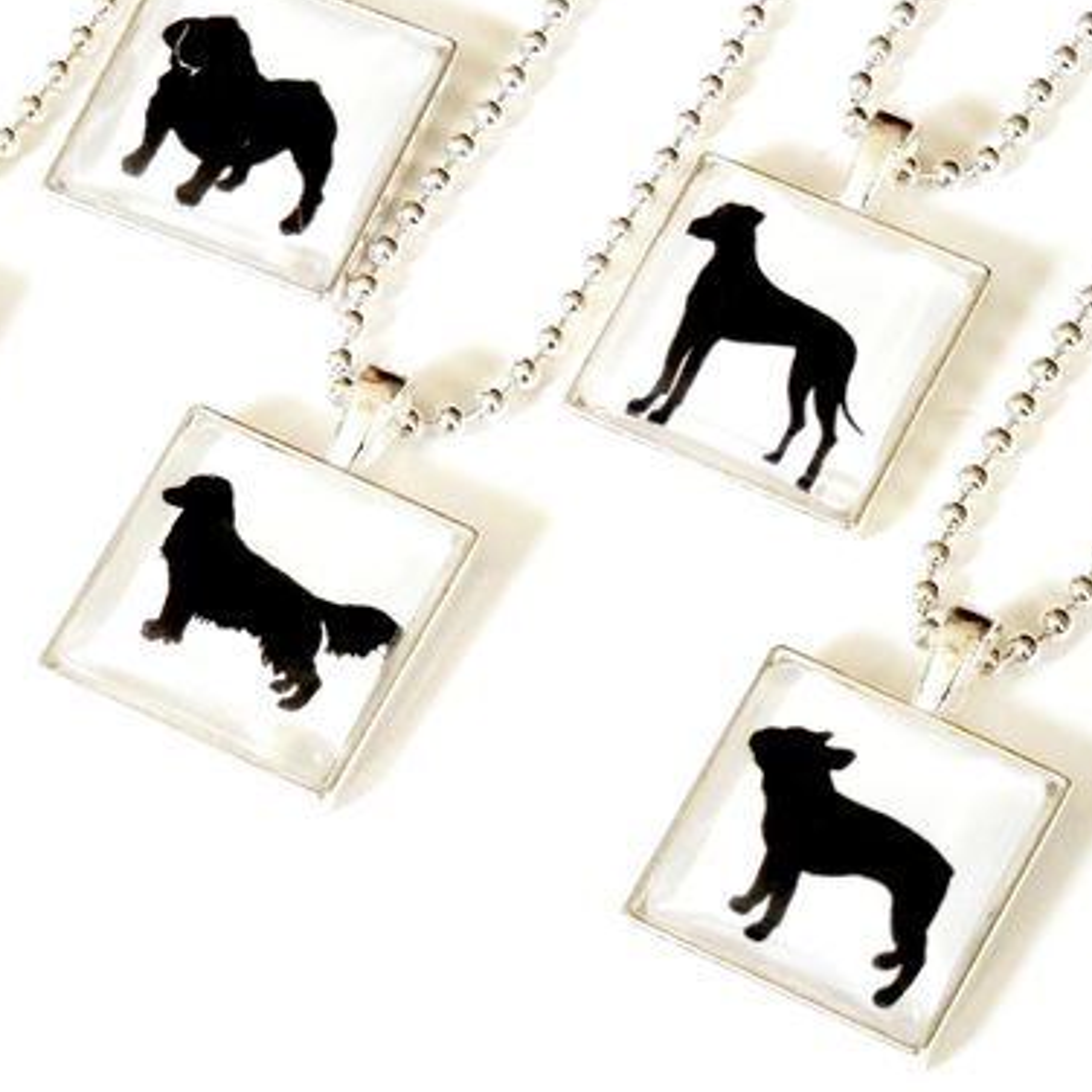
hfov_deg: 9.1
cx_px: 395
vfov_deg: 9.1
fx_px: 6853
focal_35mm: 192
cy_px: 343
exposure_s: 1/26
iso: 400
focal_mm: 18.3
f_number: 4.5
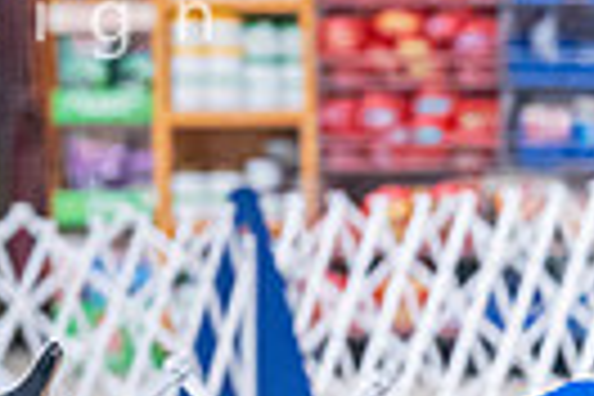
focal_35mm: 645
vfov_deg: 2.1
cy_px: 155
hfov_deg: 3.2
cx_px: -346
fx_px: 10642
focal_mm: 147
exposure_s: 1/400
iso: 6400
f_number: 4
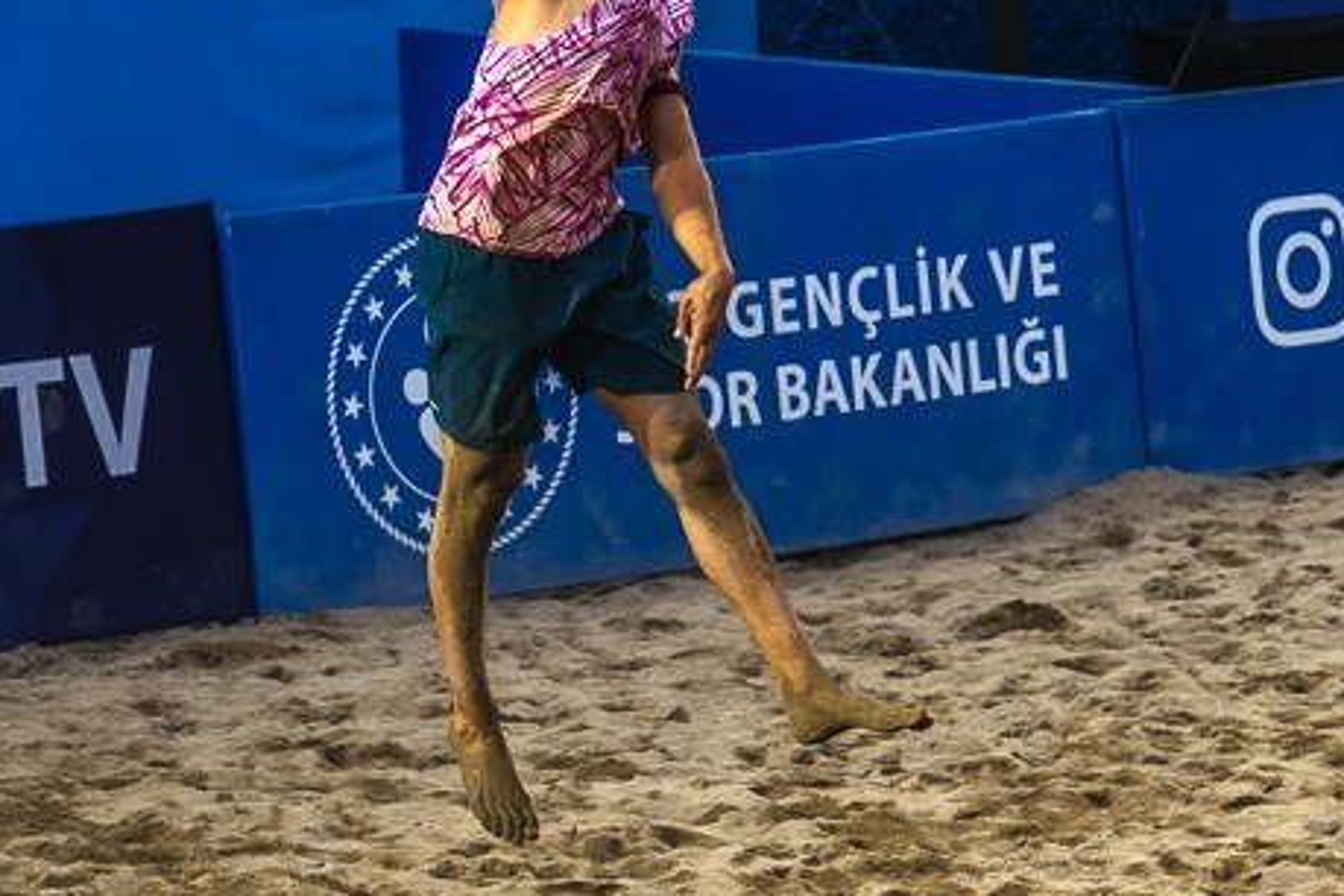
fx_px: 10714
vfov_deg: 4.8
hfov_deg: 7.2
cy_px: 192
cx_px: 747
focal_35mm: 287
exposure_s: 1/1000
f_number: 4
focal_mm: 103
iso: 500
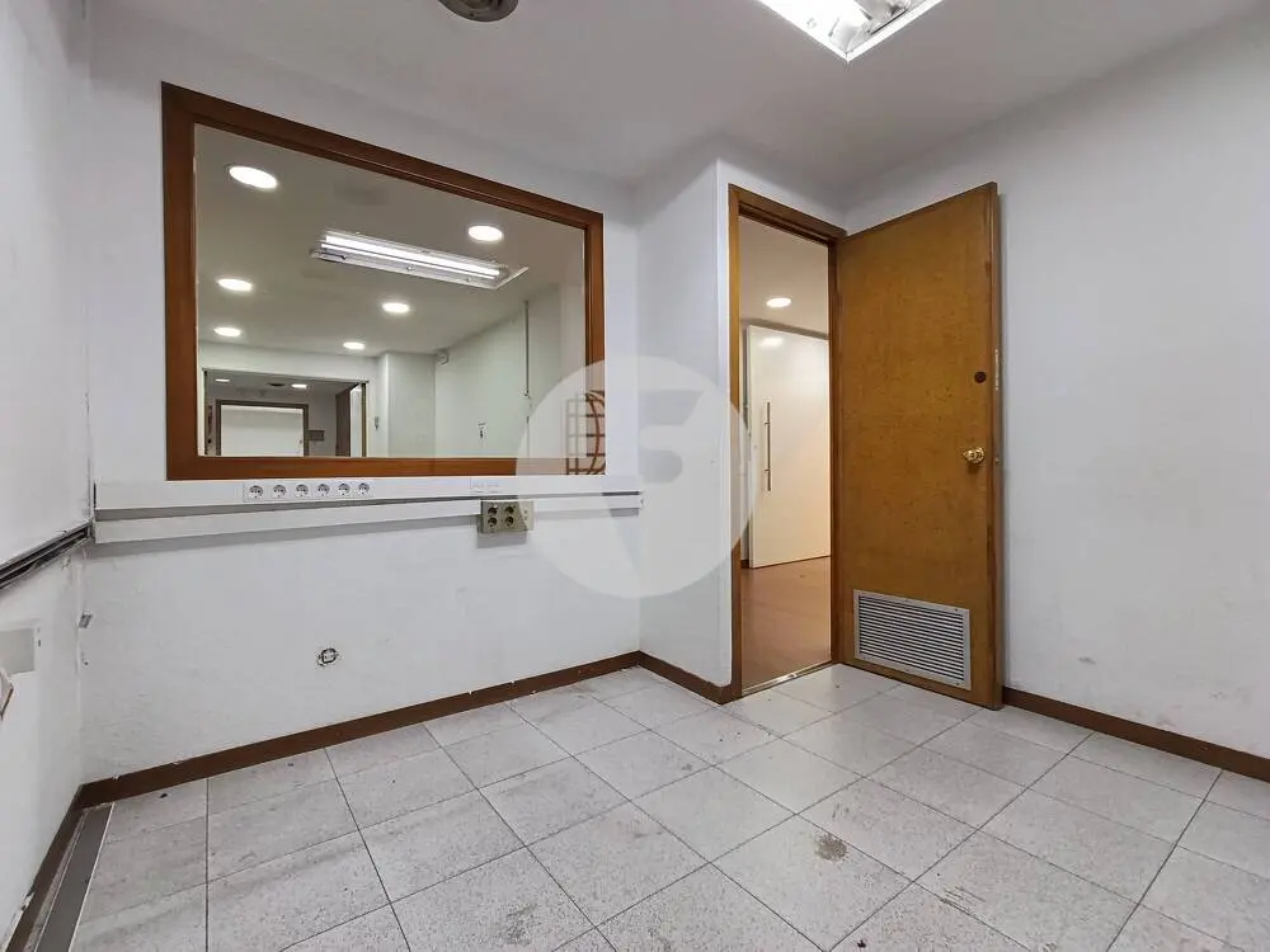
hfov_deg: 98.2
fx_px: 550
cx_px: 635
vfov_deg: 81.7
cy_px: 476
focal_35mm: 15
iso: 200
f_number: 2.2
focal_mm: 1.65
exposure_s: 1/50
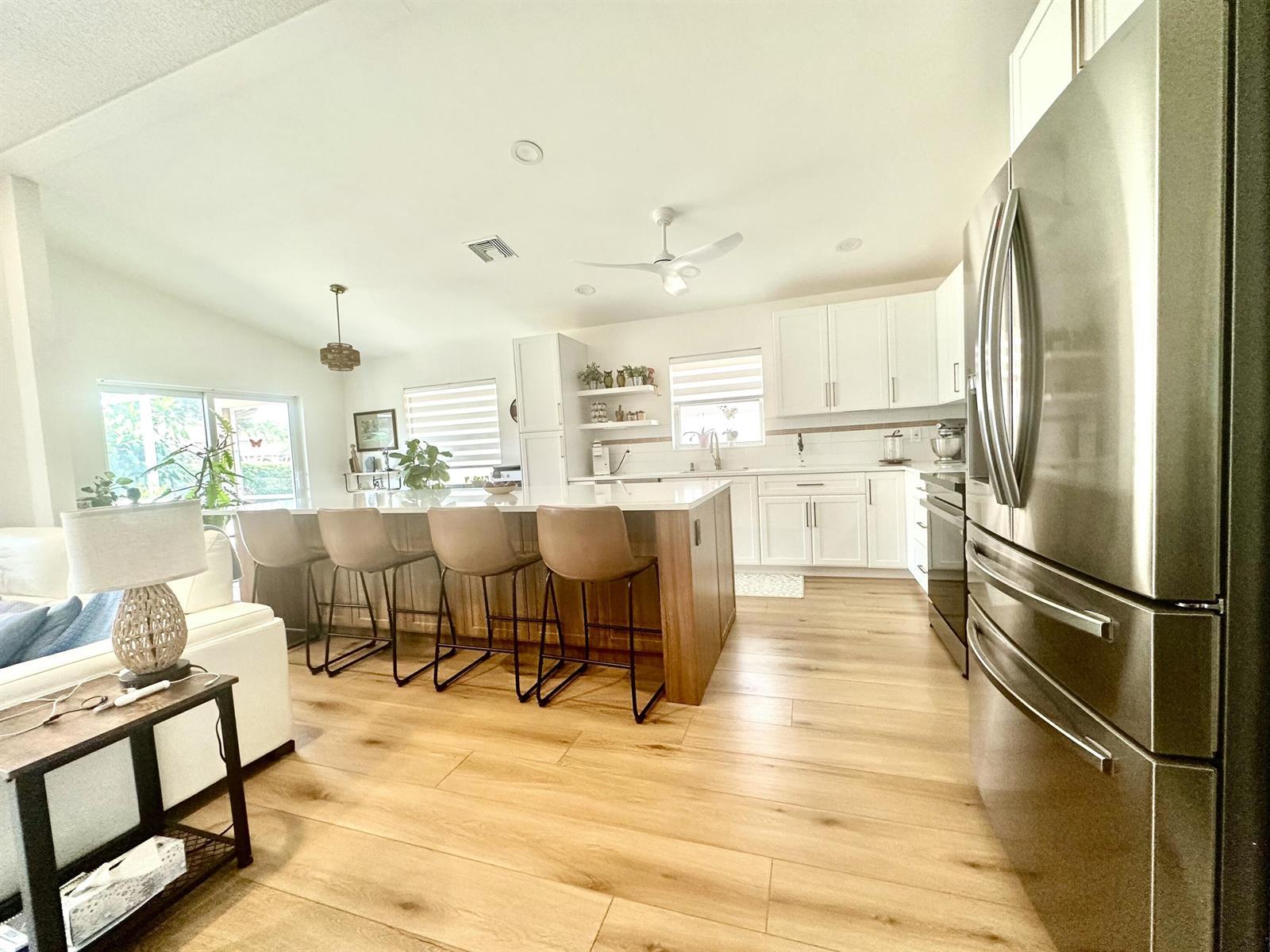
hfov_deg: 102.1
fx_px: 514
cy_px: 476
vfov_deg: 85.7
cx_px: 635
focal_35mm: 14
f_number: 2.2
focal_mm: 2.22
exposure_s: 1/120
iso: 250
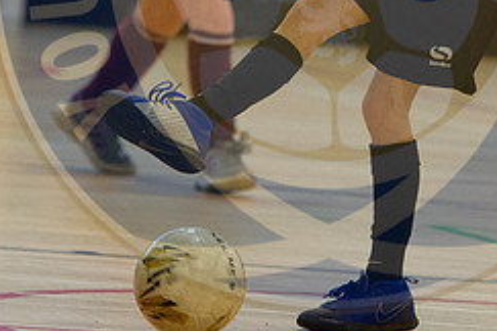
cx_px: 368
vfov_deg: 2.0
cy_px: -65
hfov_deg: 3.0
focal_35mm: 690
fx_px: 9525
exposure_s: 1/320
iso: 8000
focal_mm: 270
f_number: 6.3
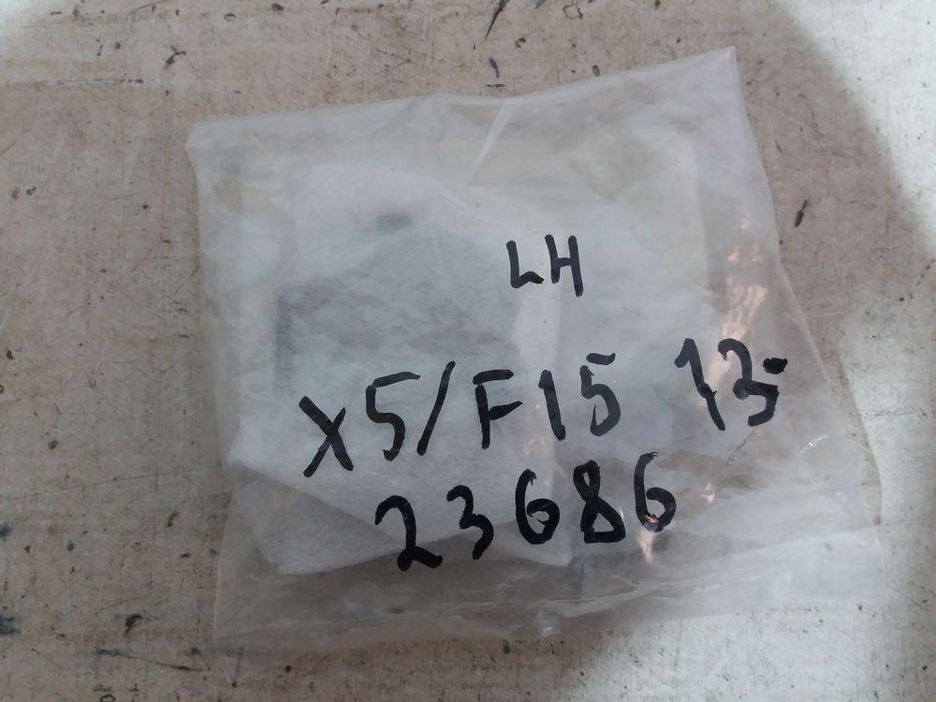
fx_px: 757
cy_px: 351
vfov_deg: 49.7
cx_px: 468
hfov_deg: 63.4
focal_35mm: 28
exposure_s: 1/17
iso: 160
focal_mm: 3.7
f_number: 1.9
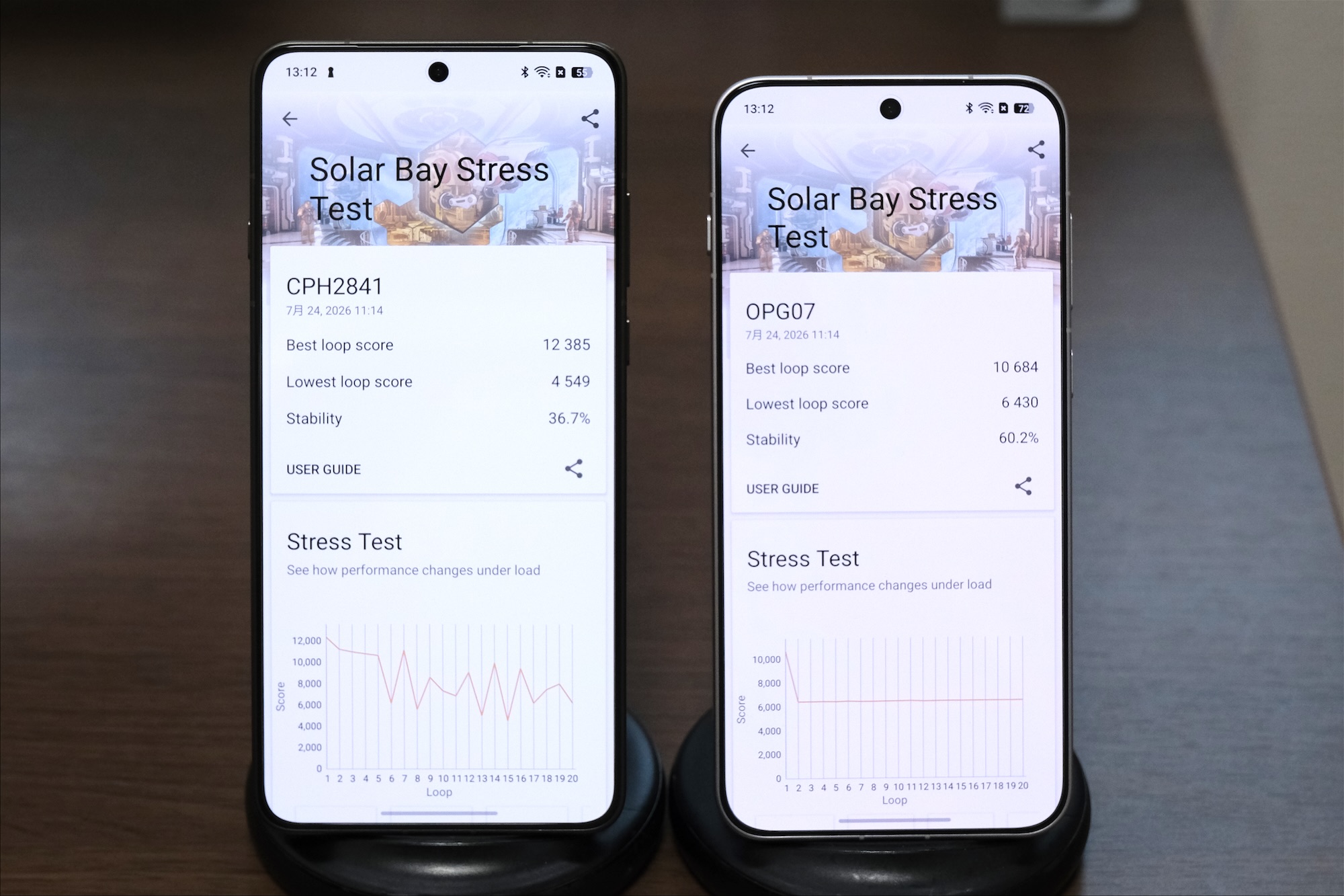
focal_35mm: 83
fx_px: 3098
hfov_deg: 24.5
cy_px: 448
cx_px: 672
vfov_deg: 16.5
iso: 1600
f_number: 5
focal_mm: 55
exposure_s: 1/125
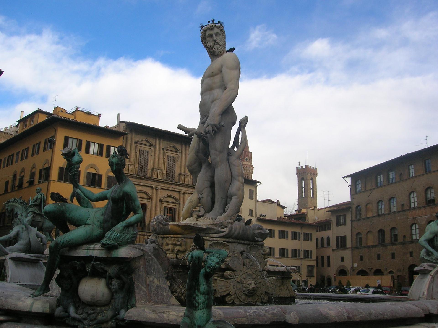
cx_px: 219
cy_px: 164
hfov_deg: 54.0
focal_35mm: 34
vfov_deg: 41.7
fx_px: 430
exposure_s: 1/226
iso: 50
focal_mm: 5.7
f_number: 4.9
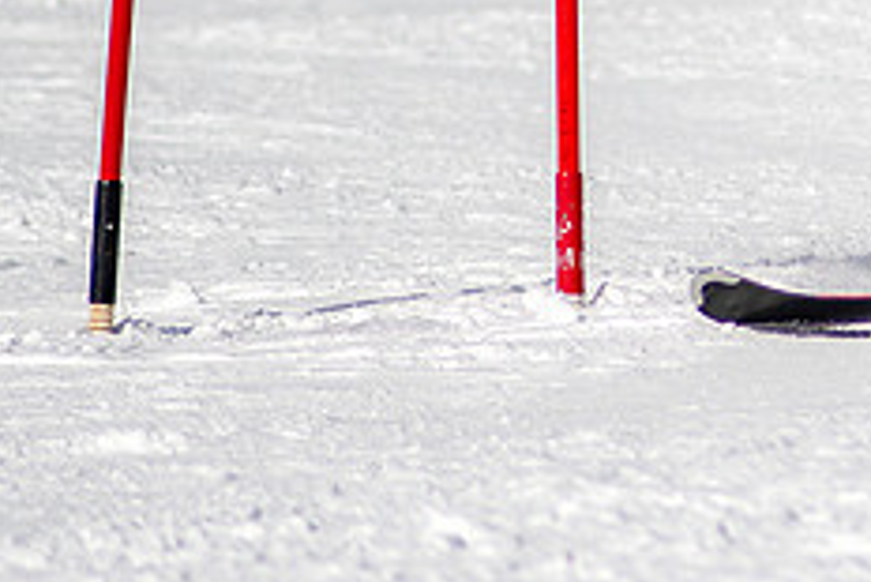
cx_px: 1092
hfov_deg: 1.4
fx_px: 36700
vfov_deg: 0.9
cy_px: -144
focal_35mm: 1516
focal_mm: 300
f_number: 2.8
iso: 100
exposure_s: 1/6400
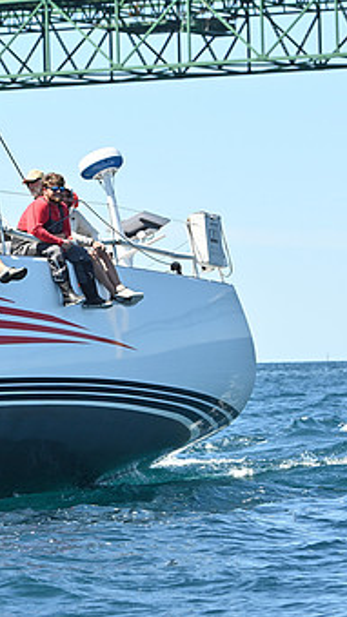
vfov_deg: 10.8
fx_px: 3275
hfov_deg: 6.0
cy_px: 311
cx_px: -100
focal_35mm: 200
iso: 320
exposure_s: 1/1000
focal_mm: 112
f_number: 5.6
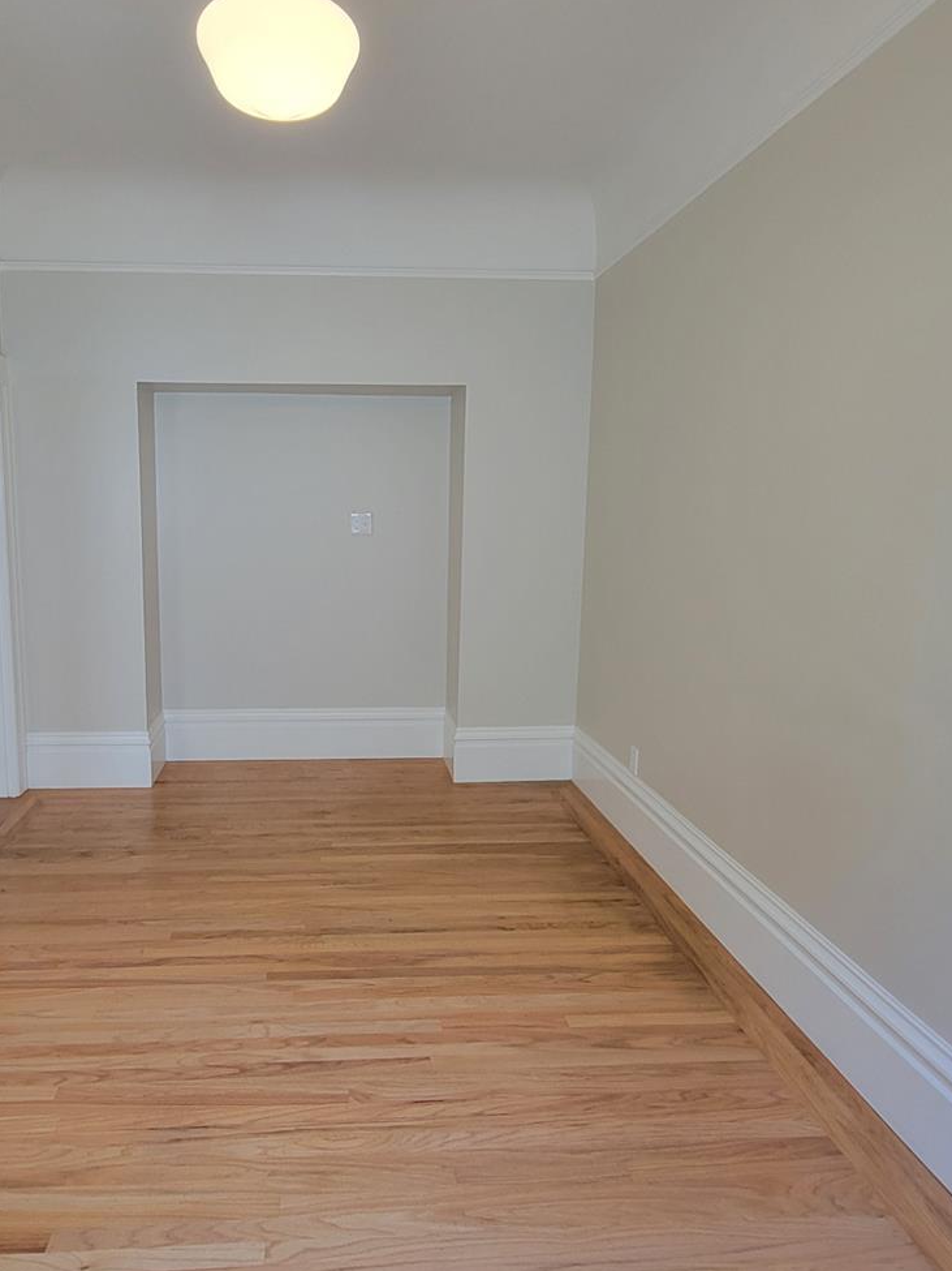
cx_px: 355
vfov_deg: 81.7
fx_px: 734
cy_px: 618
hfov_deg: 65.0
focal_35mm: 20
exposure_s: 1/60
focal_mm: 2.2
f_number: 2.2
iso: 250
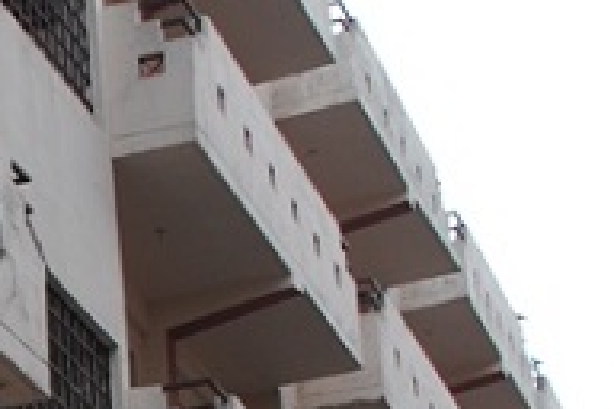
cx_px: -560
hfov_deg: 12.0
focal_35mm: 155
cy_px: 633
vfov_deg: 8.6
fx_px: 2643
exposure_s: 1/200
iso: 100
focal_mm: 22
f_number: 7.1
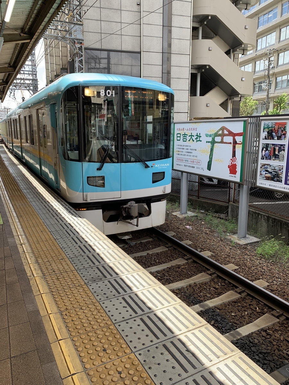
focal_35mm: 26
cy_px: 192
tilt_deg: -11.1
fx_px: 289
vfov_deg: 67.3
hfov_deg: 53.1
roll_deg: +0.3
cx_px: 144
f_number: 1.8
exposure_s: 1/422
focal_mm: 4.25
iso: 25
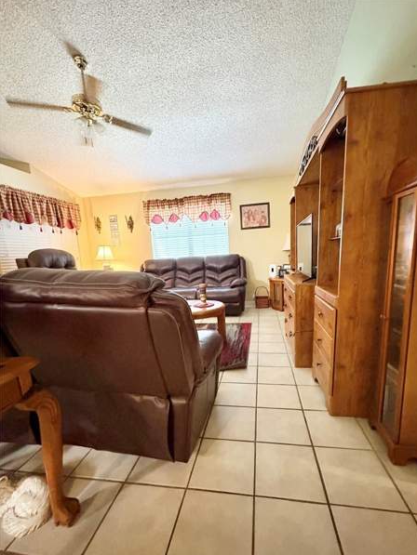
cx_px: 222
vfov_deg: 98.0
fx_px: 241
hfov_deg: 81.7
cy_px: 295
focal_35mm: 15
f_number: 2.2
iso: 1000
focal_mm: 2.22
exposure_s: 1/40
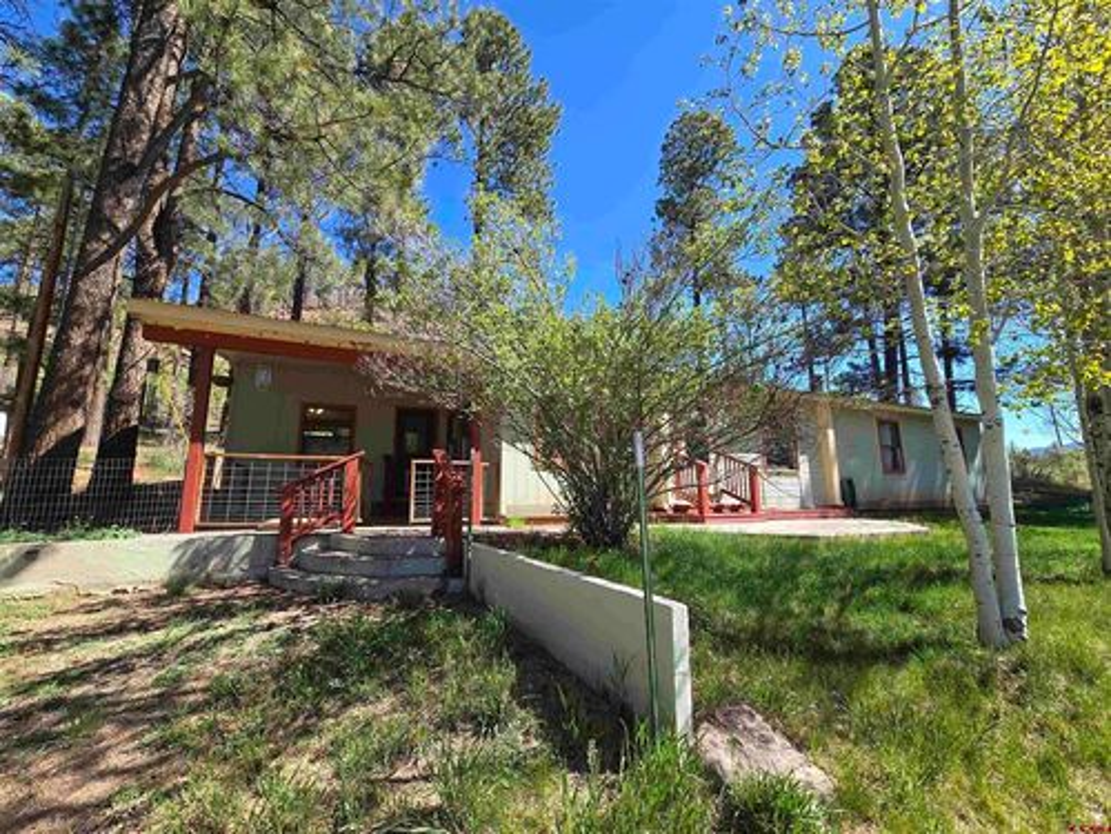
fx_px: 417
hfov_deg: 106.2
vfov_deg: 89.9
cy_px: 417
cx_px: 556
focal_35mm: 13
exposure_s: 1/746
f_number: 2.2
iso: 50
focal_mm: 2.2
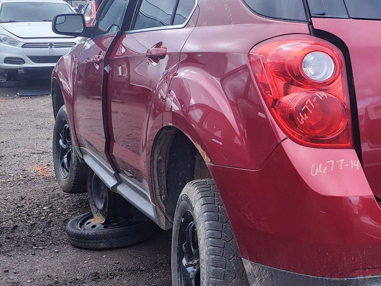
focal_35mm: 51
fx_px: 561
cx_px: 337
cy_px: 143
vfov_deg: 28.6
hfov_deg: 35.5
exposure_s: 1/152
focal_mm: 3.58
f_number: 1.9
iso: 40
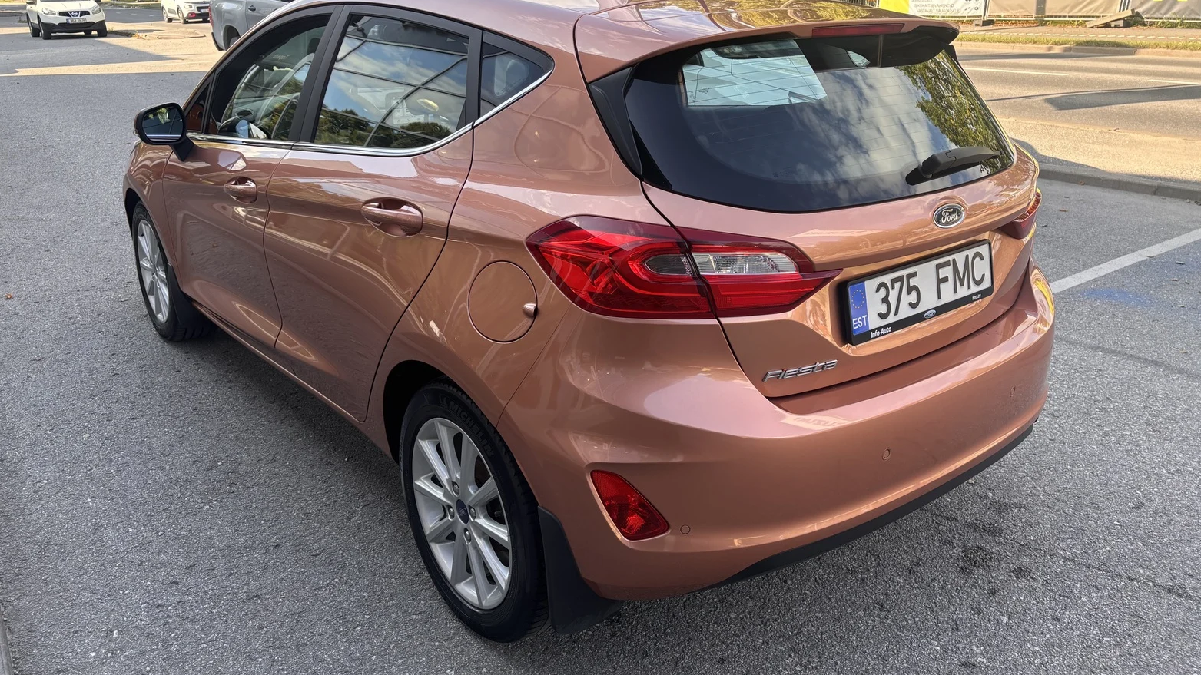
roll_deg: +1.4
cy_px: 304
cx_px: 614
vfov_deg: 40.1
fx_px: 923
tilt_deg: -18.5
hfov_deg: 66.1
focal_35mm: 29
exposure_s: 1/400
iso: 50
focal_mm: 5.96
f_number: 1.6
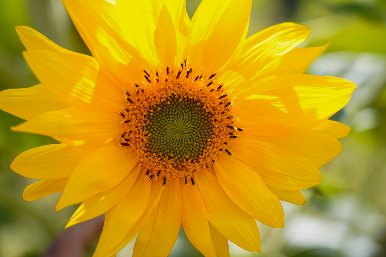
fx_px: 750
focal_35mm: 70
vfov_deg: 19.5
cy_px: 128
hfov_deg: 28.8
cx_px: 193
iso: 100
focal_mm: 70
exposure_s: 1/250
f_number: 4
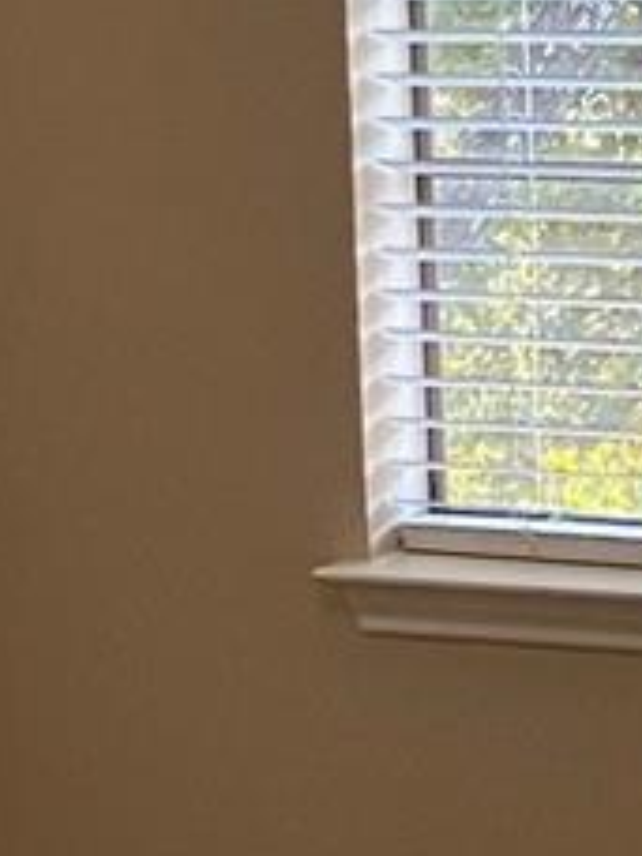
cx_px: 879
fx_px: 4674
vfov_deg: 10.5
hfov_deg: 7.7
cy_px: 447
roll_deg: +1.3
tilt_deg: -7.7
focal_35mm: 189
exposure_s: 1/60
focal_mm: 3.99
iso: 100
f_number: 1.8
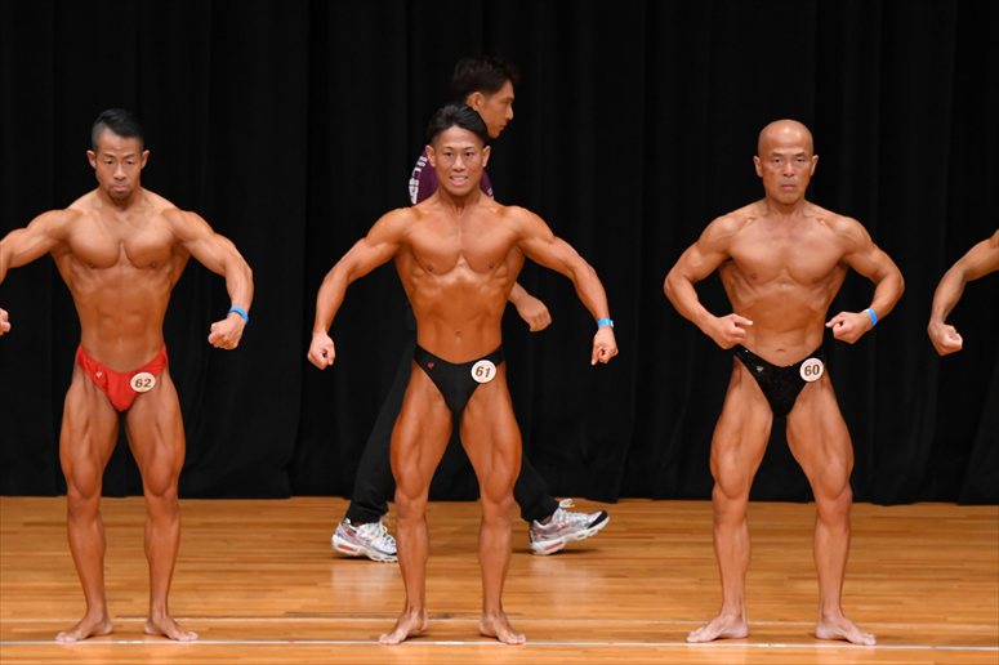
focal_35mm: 270
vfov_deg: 5.1
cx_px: 500
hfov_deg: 7.6
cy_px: 332
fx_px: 7489
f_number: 5.6
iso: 3200
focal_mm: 180
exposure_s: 1/400
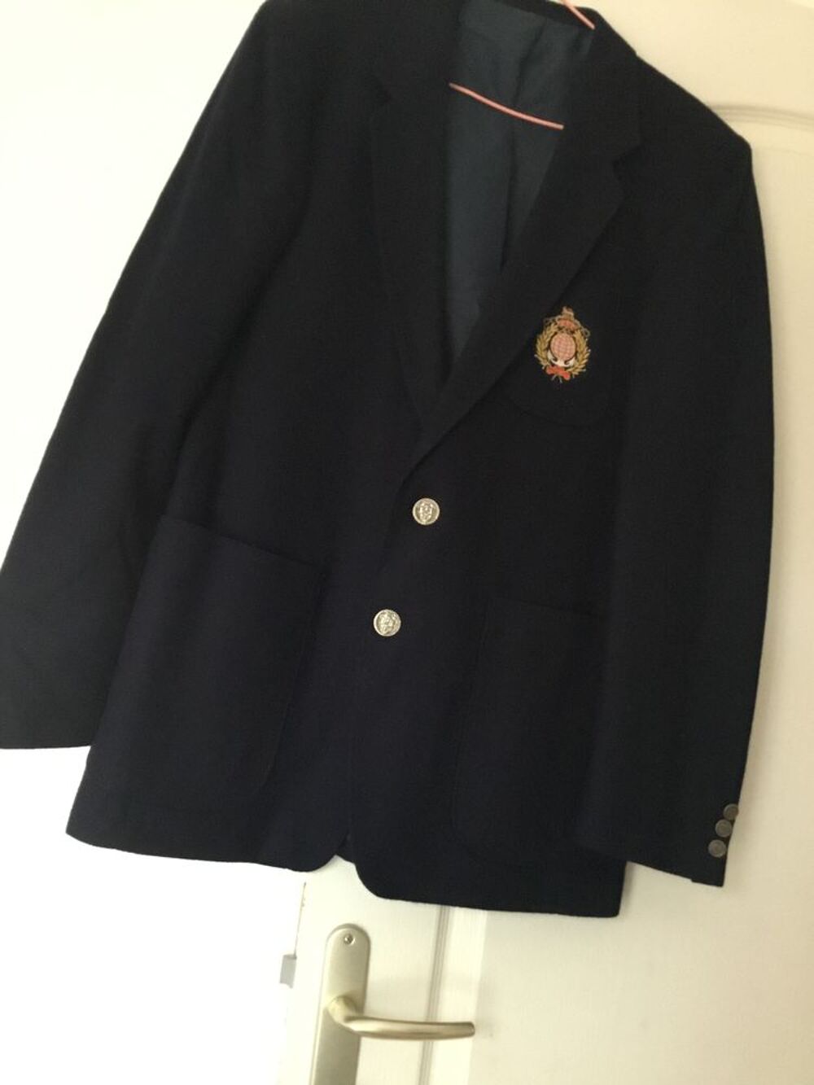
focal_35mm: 31
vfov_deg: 58.3
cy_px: 542
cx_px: 407
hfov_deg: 45.4
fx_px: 972
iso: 320
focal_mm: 3.3
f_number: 2.4
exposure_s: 1/17
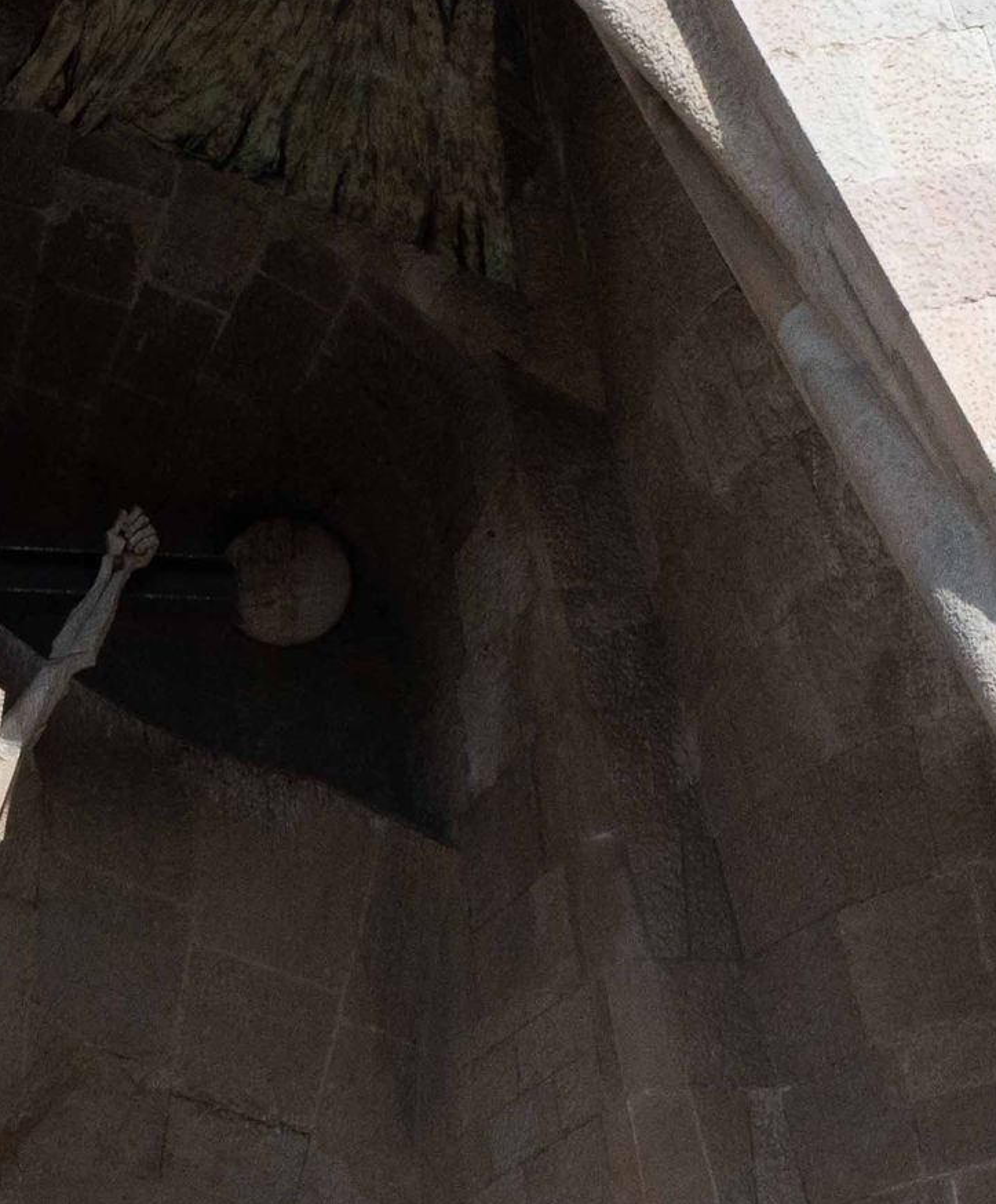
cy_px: 1520
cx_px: 44
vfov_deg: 9.7
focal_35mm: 193
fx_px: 6965
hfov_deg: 8.1
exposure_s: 1/1000
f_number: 20
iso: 2500
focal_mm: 54
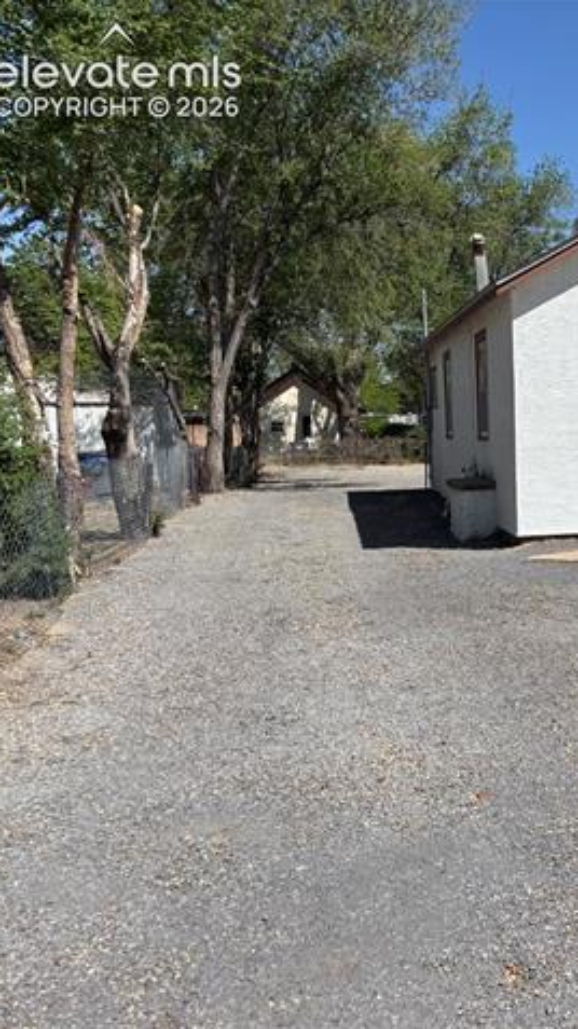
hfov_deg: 27.8
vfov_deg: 52.8
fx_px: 1036
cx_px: 669
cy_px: 514
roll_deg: +0.6
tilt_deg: -4.6
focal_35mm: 38
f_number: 1.6
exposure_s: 1/5076
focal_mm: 5.96
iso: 50
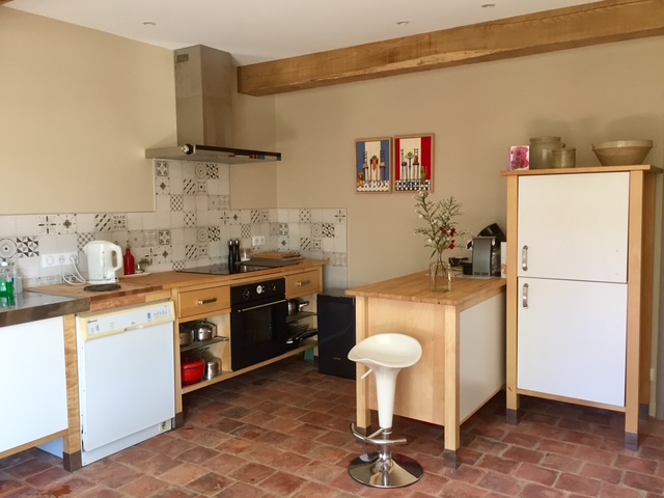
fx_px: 556
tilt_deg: -6.2
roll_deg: +1.2
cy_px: 249
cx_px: 332
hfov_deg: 61.7
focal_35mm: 29
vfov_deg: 48.2
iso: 125
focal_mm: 4.15
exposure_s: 1/33
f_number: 2.2
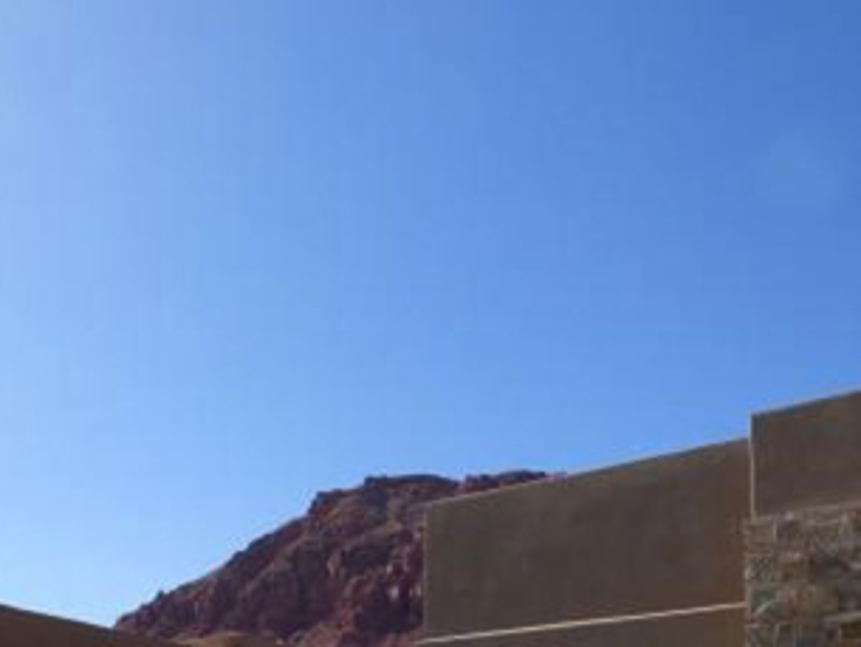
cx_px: 387
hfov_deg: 44.7
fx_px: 1045
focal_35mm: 42
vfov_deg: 31.4
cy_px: 670
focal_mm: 3.58
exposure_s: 1/1600
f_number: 2.8
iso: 100
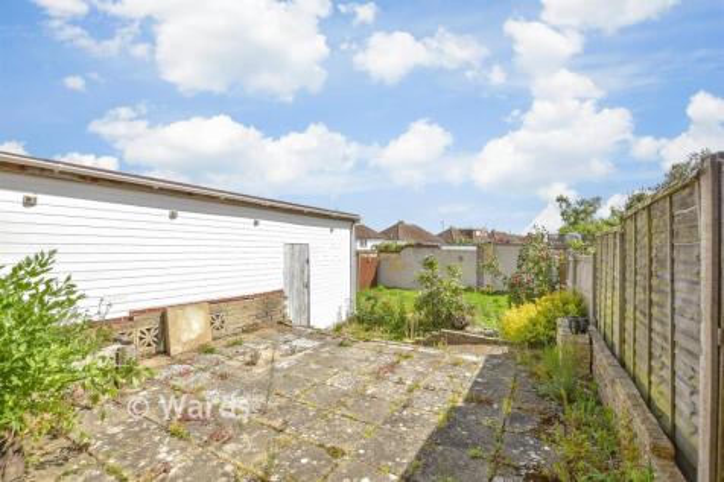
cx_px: 362
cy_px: 241
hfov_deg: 100.4
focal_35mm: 15
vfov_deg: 77.3
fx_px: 302
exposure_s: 1/500
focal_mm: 10
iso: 320
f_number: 8
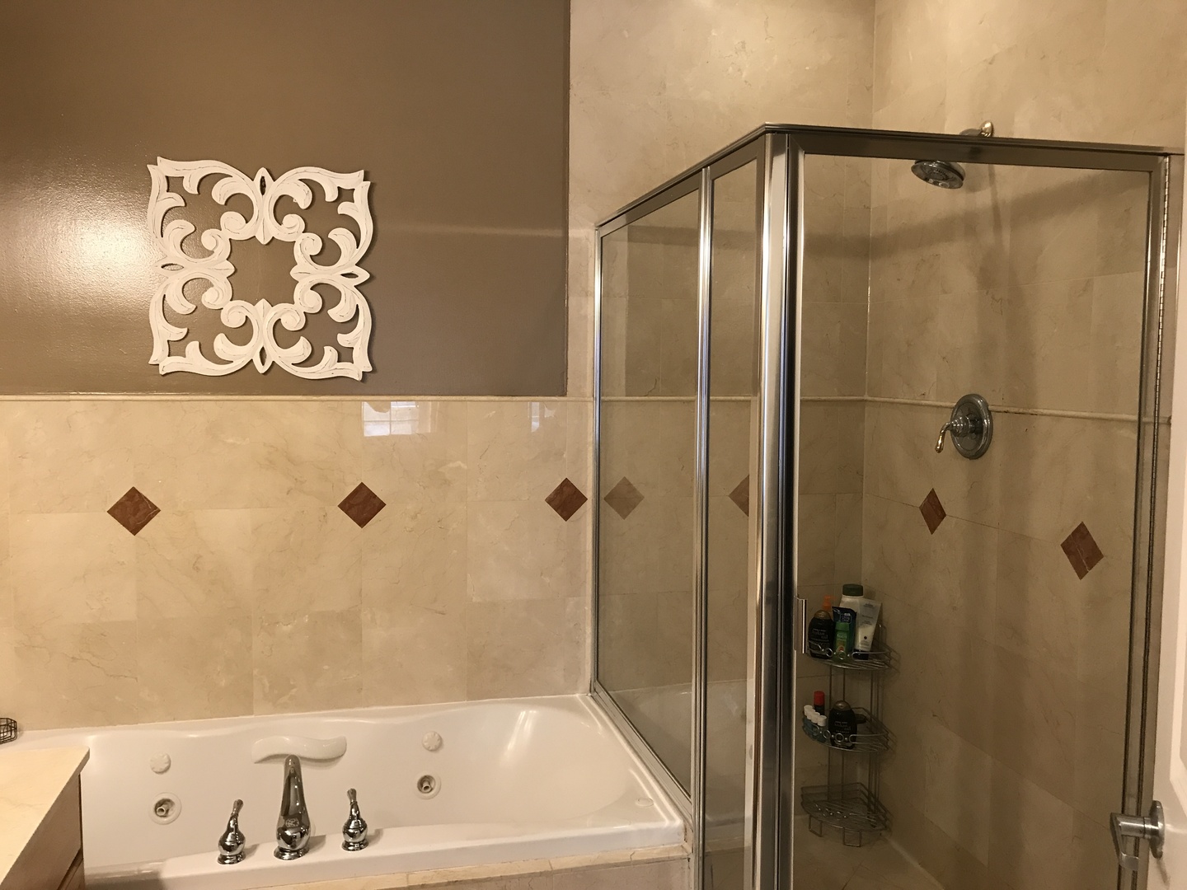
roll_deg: -0.9
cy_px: 445
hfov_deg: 63.4
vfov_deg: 49.7
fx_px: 960
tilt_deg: -4.3
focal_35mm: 28
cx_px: 594
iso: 40
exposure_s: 1/15
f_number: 1.8
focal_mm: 3.99
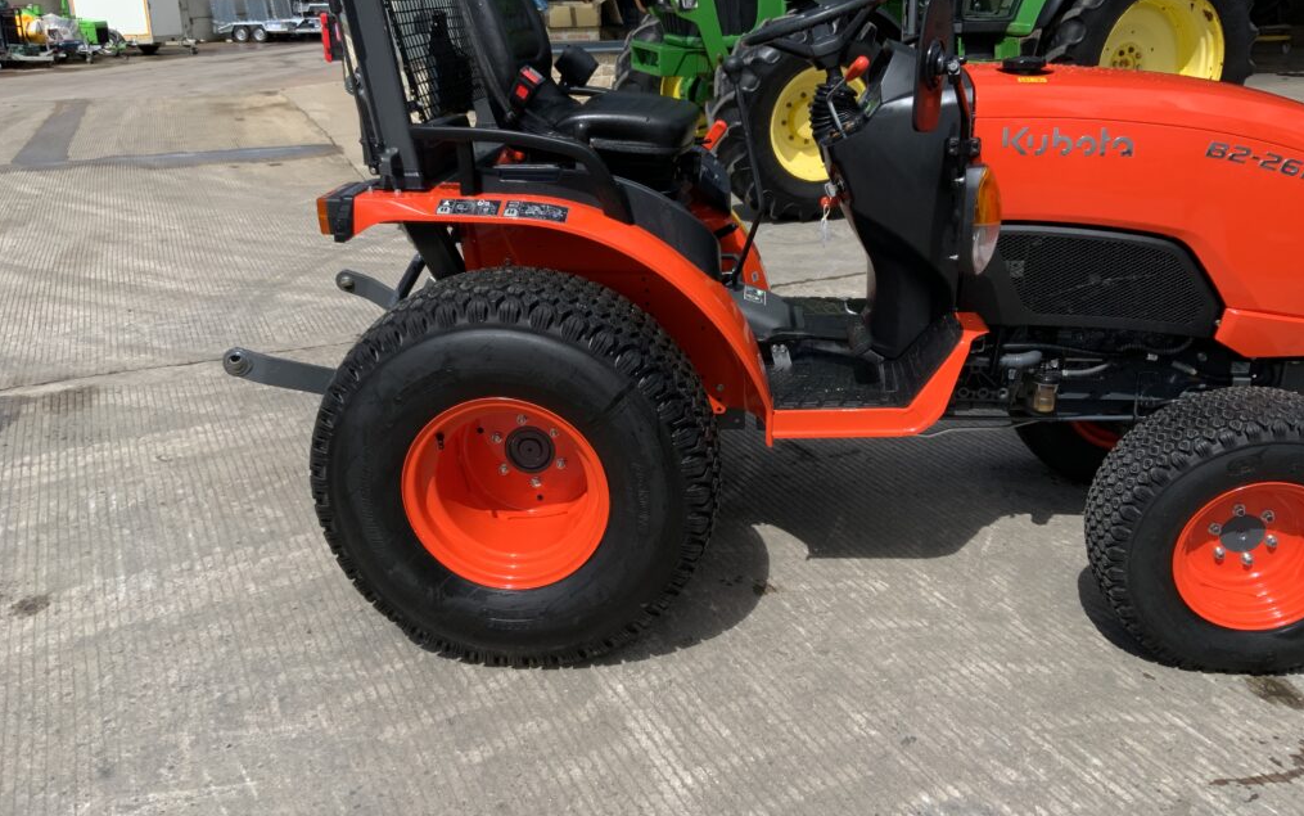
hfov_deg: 61.2
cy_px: 384
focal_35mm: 31
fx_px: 1102
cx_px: 650
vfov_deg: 40.6
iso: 16
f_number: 1.8
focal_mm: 3
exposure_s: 1/1730
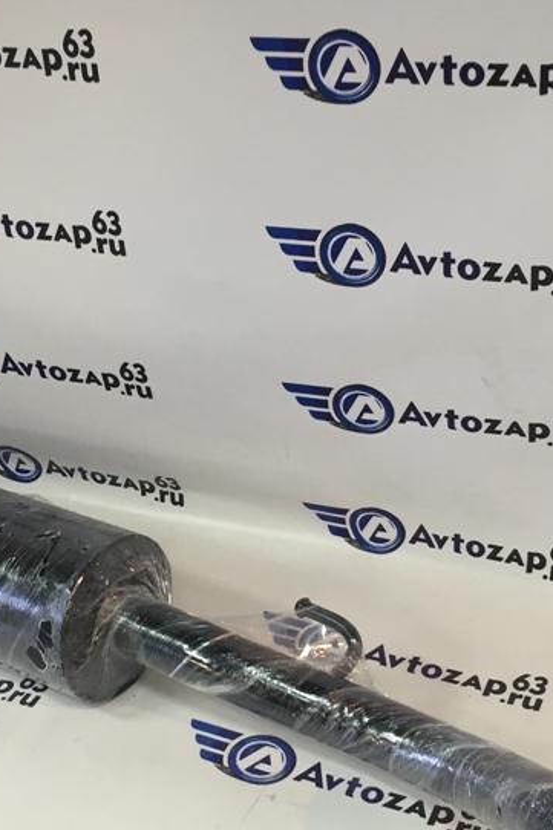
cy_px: 462
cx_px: 224
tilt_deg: -34.2
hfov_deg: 23.7
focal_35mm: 57
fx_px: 1314
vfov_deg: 35.0
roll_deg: +4.9
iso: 100
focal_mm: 4.15
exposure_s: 1/33
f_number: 2.2
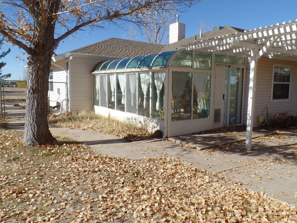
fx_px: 232
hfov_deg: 65.3
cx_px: 156
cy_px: 108
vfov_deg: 51.3
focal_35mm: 27
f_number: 3.5
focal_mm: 4.1
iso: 80
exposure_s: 1/1000
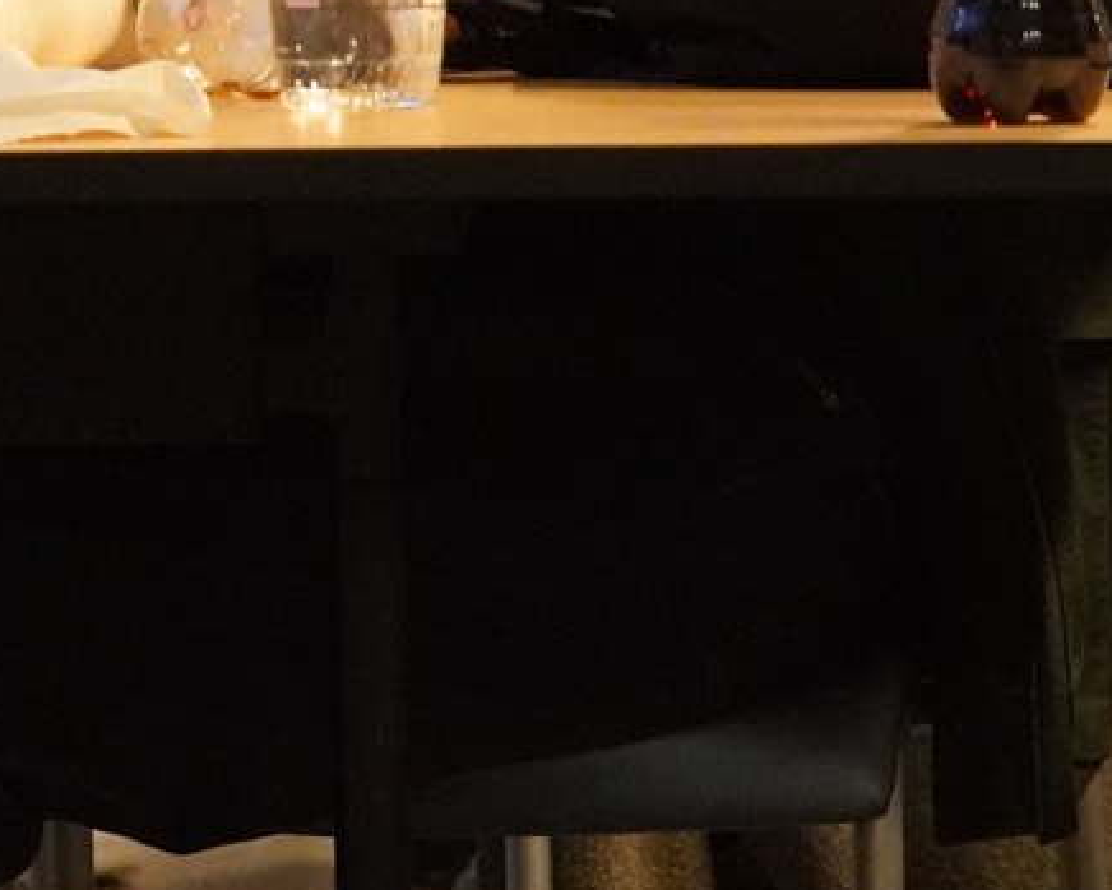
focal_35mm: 436
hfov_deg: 4.4
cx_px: -824
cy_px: -418
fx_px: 14350
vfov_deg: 3.5
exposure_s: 1/160
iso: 6400
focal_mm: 75
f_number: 4
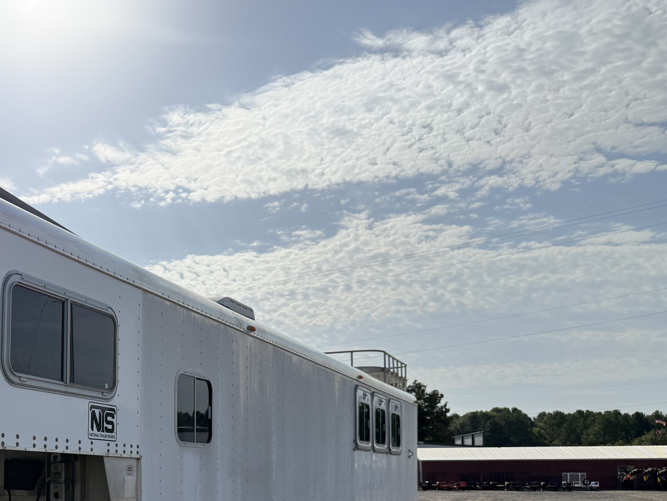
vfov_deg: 31.6
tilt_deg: +2.9
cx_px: 56
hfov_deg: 39.6
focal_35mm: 44
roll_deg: -0.3
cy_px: 430
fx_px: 848
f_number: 1.78
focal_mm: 6.76
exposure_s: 1/14286
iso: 100
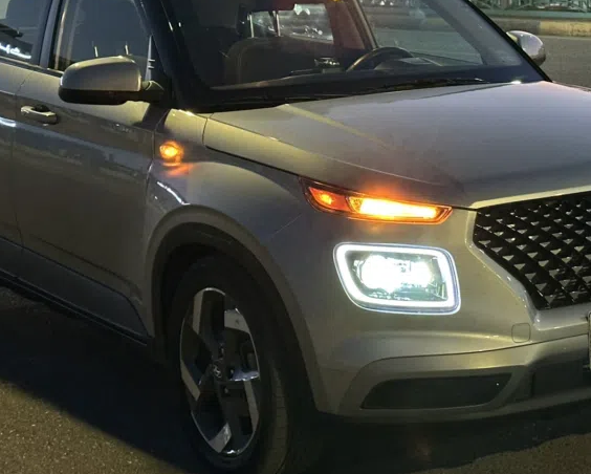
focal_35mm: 85
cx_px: 352
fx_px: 1488
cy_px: 104
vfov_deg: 18.0
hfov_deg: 22.4
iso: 500
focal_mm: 6.86
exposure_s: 1/33
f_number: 1.78
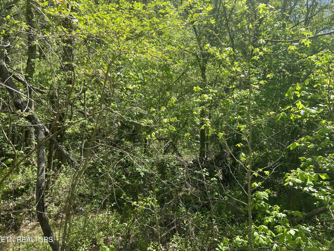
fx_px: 251
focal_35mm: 26
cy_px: 126
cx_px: 167
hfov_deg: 67.3
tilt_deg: -0.2
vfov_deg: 53.1
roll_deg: -1.8
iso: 50
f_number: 1.5
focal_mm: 5.7
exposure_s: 1/1183
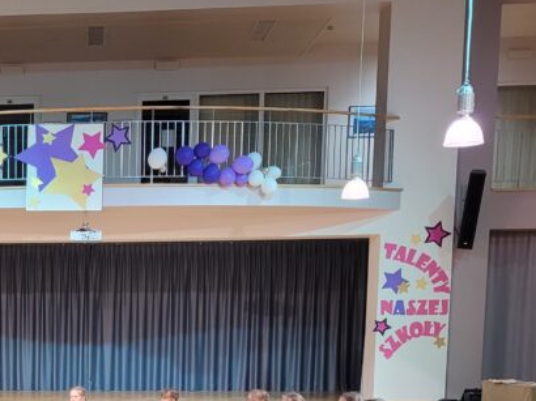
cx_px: -20
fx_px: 1006
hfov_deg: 27.8
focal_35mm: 65
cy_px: 466
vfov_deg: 21.2
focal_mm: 5.4
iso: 250
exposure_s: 1/50
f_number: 1.8
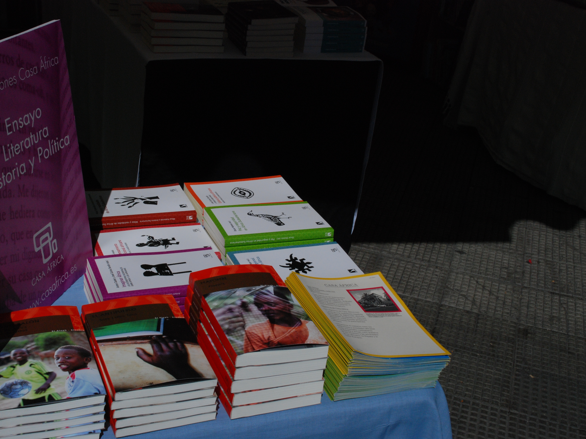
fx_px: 880
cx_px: 262
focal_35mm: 52
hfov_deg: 36.8
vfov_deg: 28.0
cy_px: 219
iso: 400
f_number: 18
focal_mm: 32
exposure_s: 1/1250
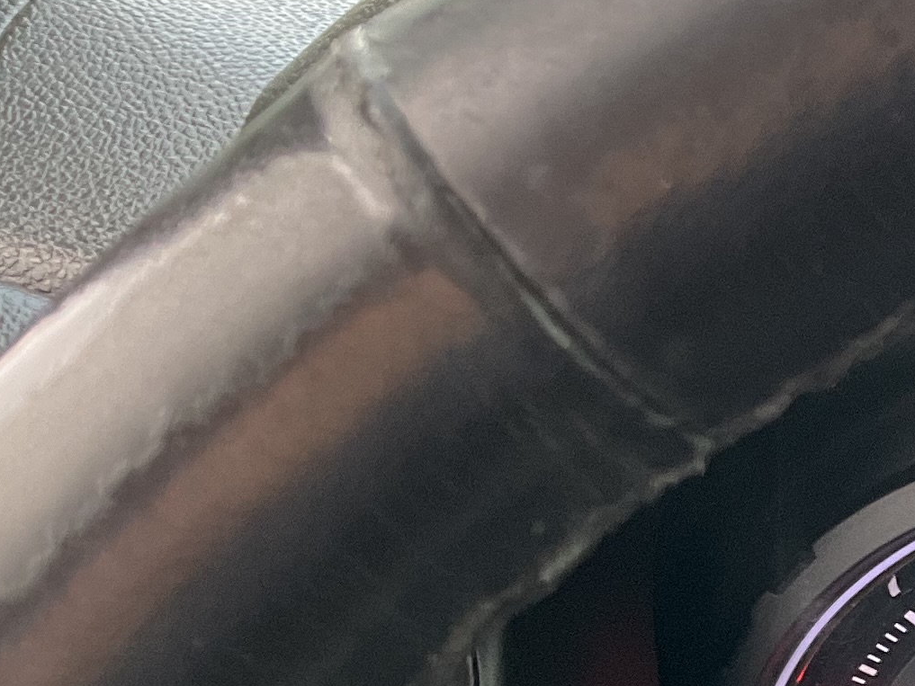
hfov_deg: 14.5
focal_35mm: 115
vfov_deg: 12.7
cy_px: 702
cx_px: 1776
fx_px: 3040
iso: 64
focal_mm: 3
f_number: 1.8
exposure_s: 1/83
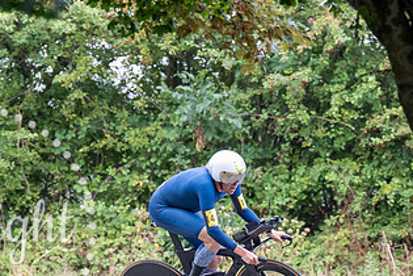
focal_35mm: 527
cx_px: 245
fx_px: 6045
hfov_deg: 3.9
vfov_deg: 2.6
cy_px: 253
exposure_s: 1/1000
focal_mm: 200
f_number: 4
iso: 1600
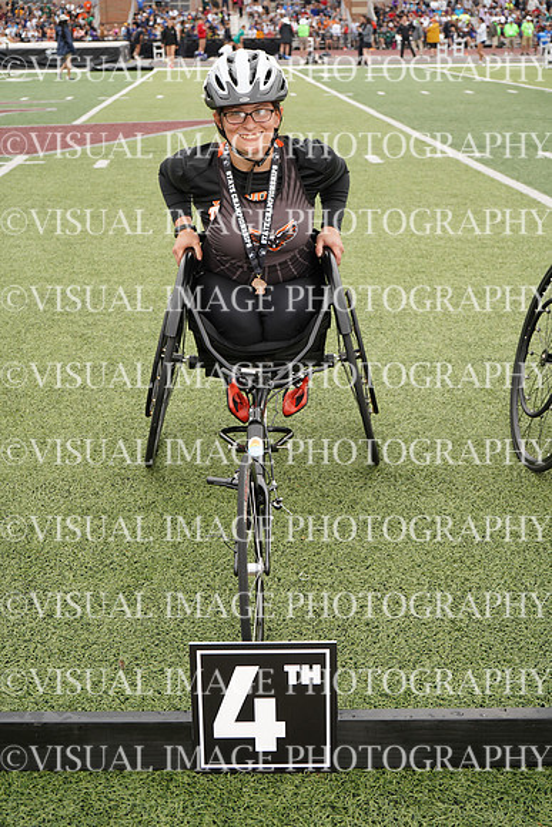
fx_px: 1103
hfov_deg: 28.1
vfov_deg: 41.1
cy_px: 414
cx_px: 276
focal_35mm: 48
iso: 200
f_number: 8
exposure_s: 1/125
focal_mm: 48
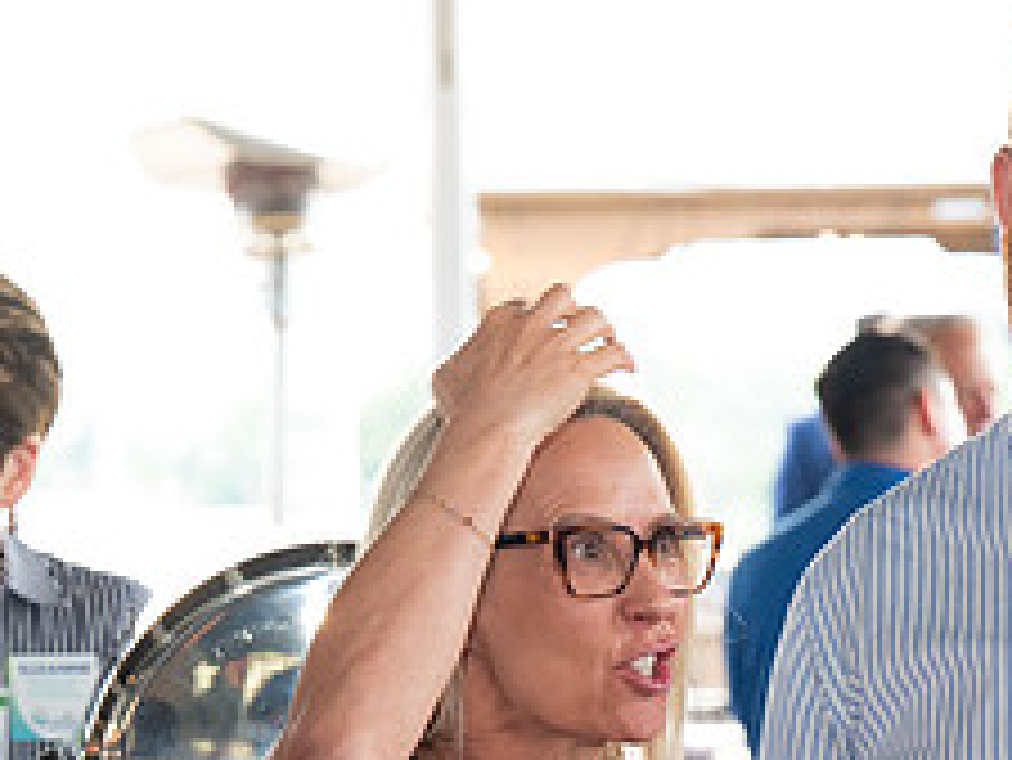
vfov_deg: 6.2
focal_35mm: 240
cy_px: 821
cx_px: 710
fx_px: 7020
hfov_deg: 8.2
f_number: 5
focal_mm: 75
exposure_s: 1/200
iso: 1250
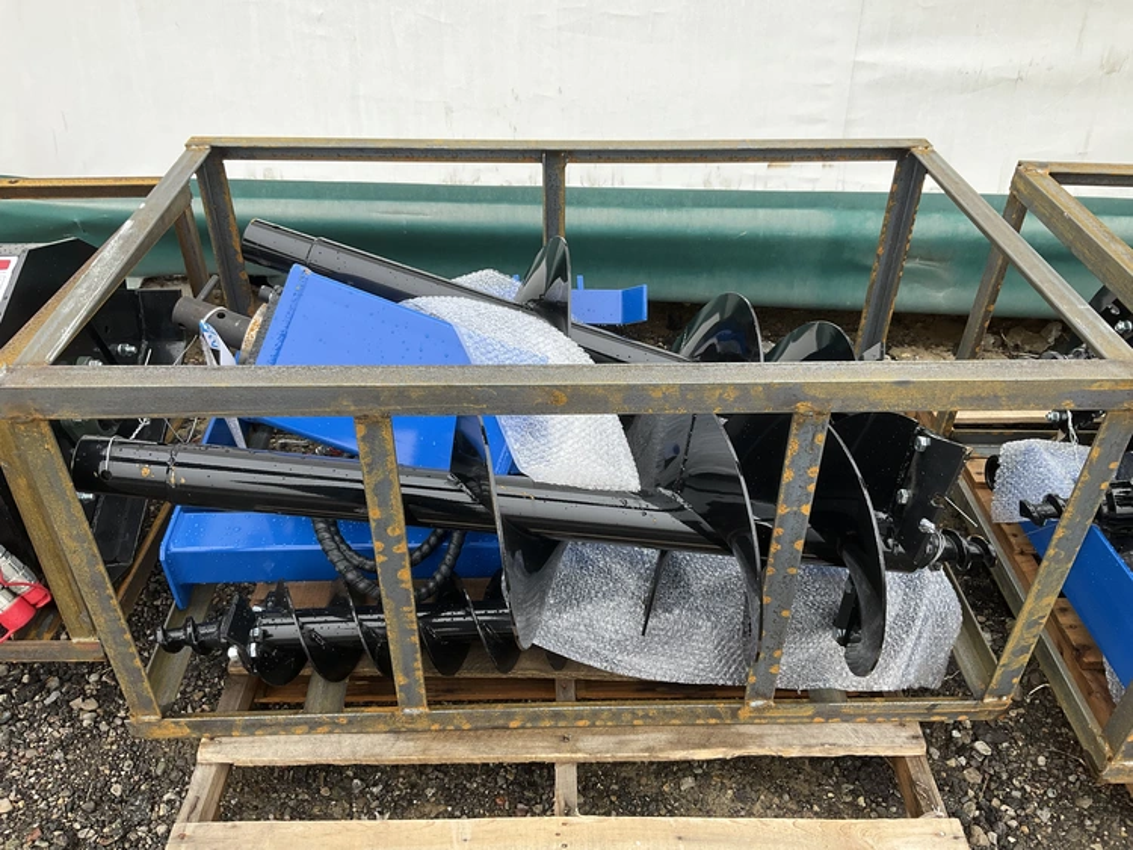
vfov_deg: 48.3
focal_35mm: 29
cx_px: 566
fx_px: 949
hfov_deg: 61.6
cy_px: 425
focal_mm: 3
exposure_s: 1/305
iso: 25
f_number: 1.8
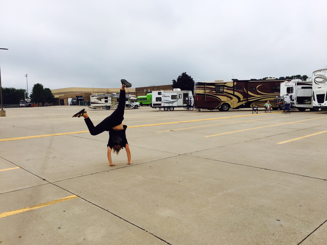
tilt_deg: -2.8
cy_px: 122
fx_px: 274
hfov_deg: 61.7
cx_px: 164
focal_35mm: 29
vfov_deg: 48.2
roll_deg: +1.4
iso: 25
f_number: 2.2
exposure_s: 1/1148
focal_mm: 4.15
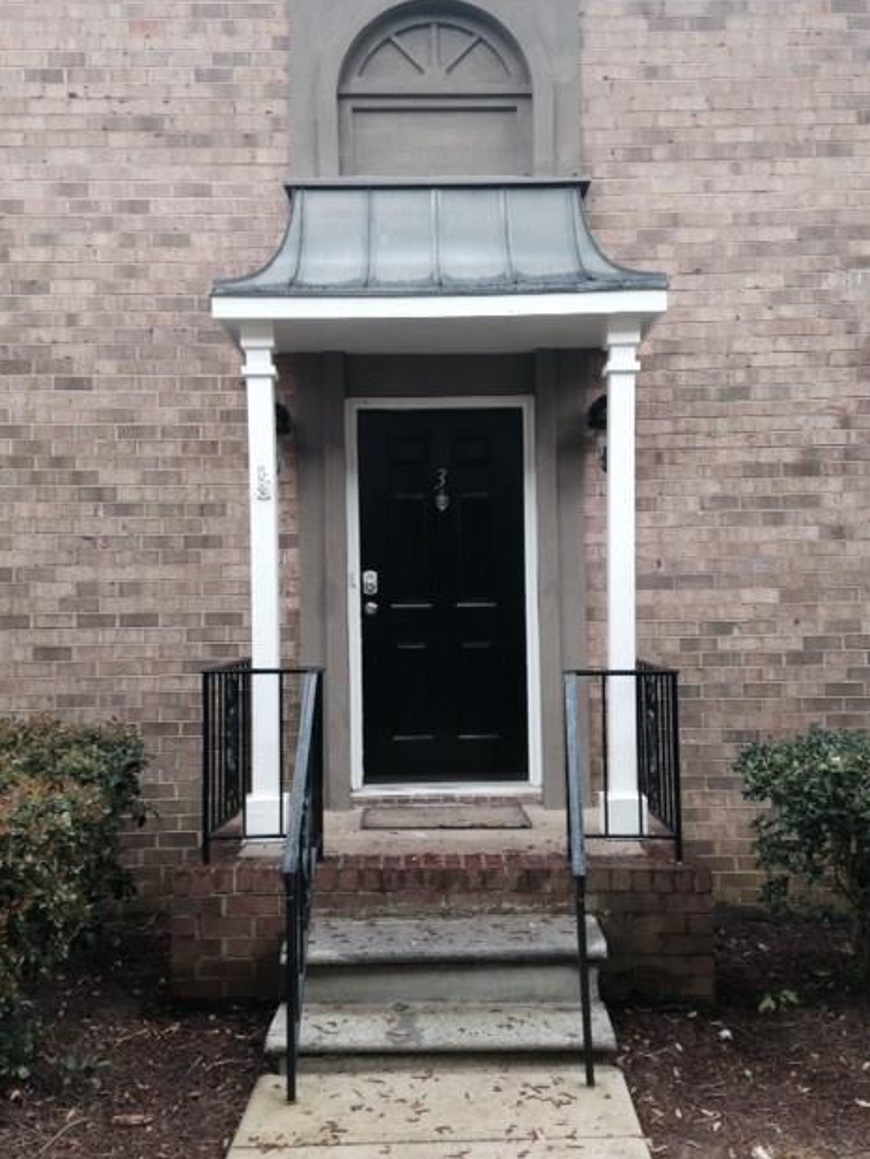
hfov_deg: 41.8
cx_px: 442
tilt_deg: +3.7
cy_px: 593
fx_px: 1139
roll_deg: -0.3
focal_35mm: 34
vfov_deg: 53.9
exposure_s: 1/120
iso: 64
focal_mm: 4.12
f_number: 2.4
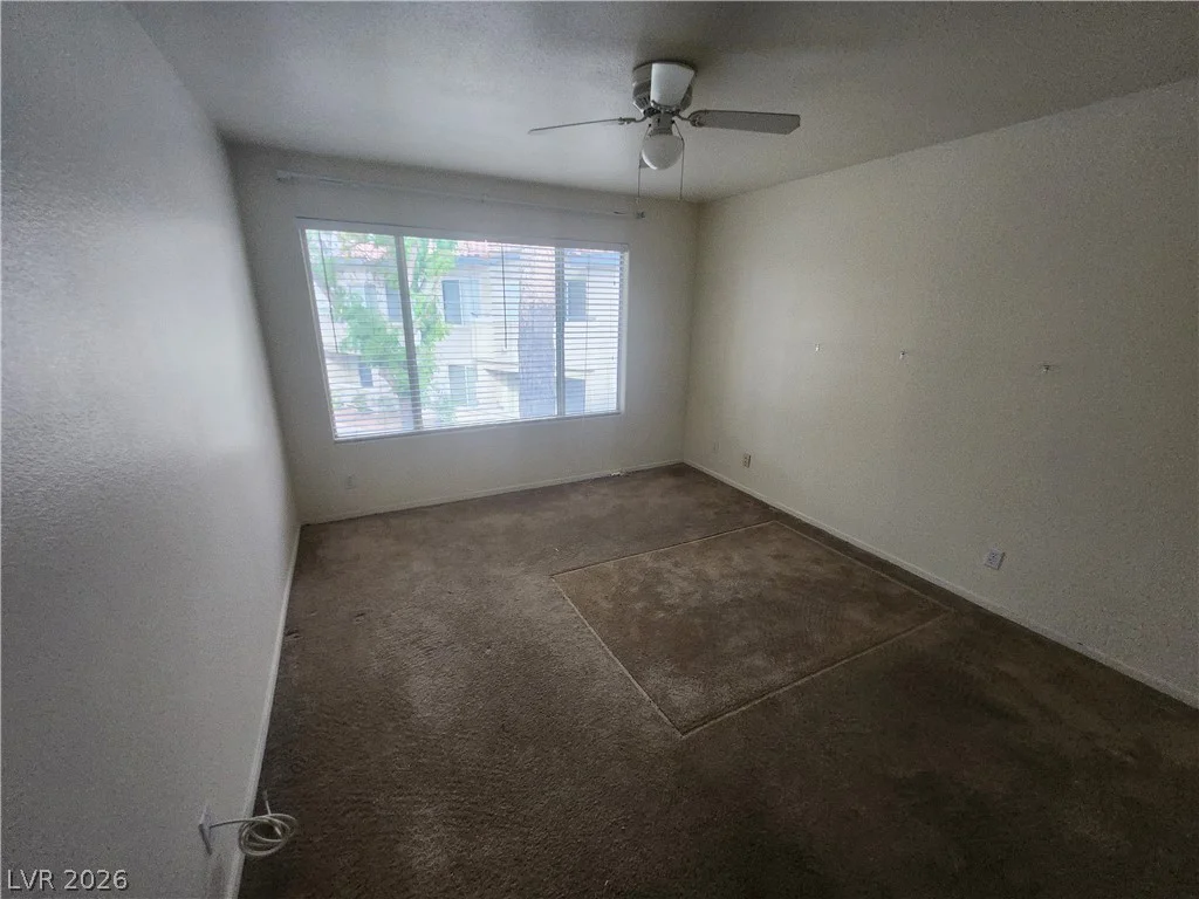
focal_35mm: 13
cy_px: 450
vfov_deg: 89.9
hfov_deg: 106.2
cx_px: 600
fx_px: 450
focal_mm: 1.74
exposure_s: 1/60
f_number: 2.2
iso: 200
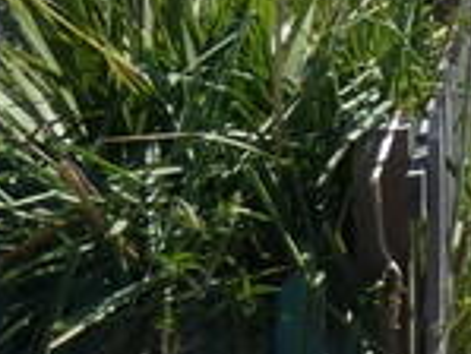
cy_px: -329
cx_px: 1520
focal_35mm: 137
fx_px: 1866
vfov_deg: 10.1
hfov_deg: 9.8
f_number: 3.5
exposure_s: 1/1000
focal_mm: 3.6
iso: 80
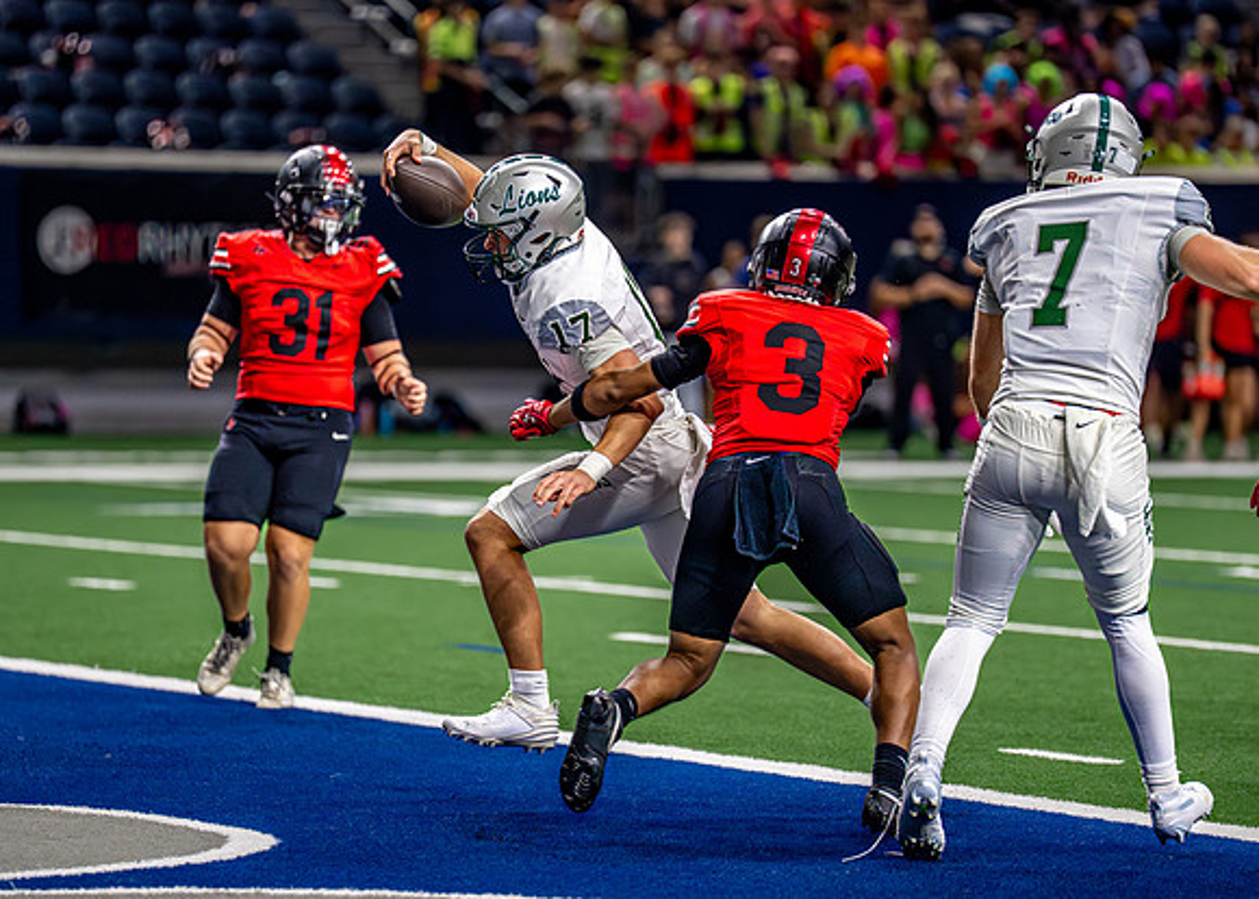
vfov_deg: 6.0
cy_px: 492
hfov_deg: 8.4
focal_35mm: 238
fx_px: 8523
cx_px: 626
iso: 4000
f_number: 2.8
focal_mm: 191
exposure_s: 1/1600
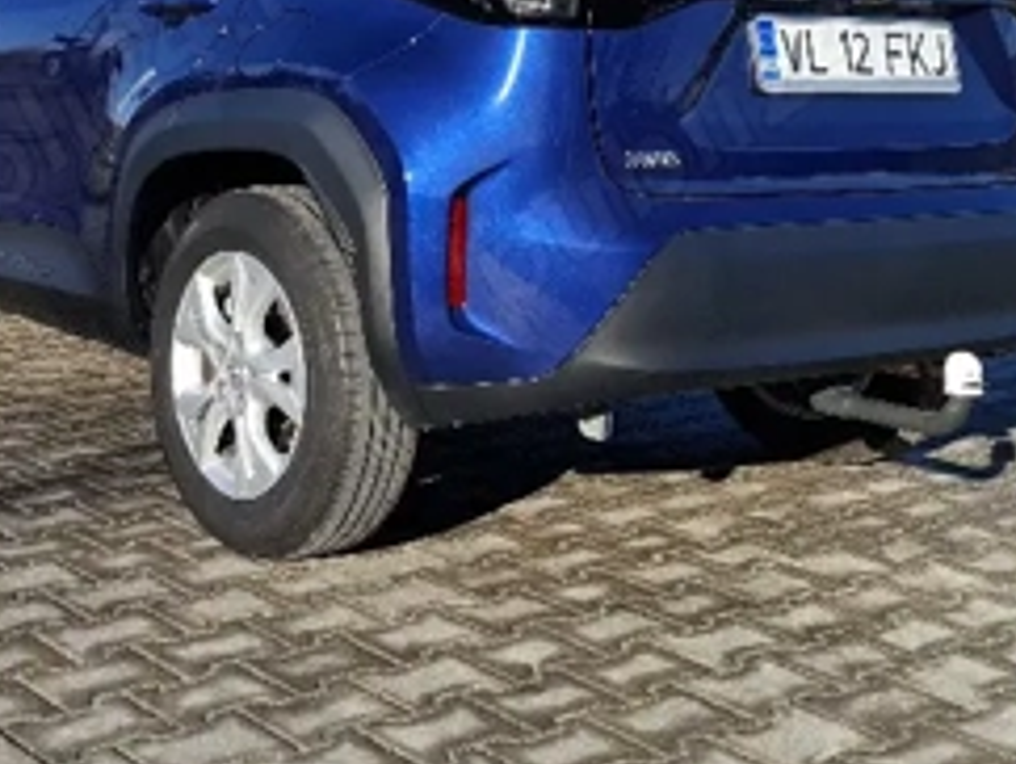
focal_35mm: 57
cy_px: 126
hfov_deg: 33.1
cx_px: 256
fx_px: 1675
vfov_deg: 25.2
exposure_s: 1/1429
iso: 50
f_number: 1.8
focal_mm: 5.54
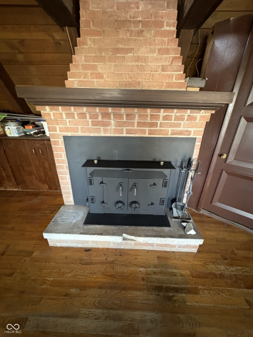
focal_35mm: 14
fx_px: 136
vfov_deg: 102.1
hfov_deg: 85.7
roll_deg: -0.9
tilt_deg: -23.9
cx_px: 126
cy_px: 168
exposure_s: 1/30
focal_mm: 2.22
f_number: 2.2
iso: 1250
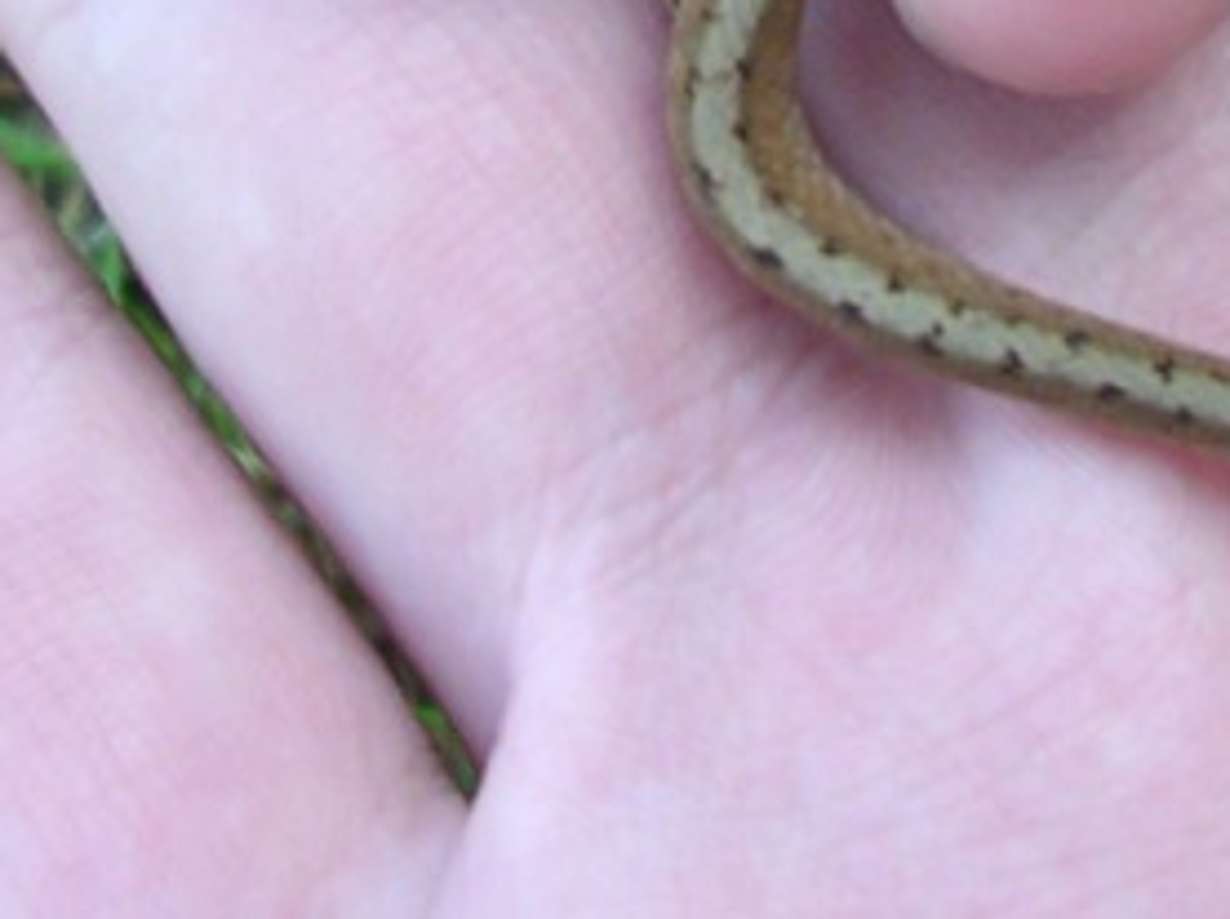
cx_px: 1030
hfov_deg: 14.3
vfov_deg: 10.4
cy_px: -475
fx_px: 4862
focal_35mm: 137
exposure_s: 1/86.8
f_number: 2.7
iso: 100
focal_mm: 5.6
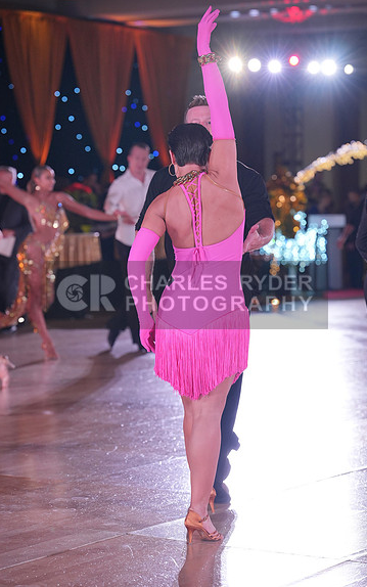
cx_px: 188
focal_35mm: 103
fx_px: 1647
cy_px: 296
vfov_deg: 20.2
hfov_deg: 12.7
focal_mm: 100
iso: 1250
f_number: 3.5
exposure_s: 1/400
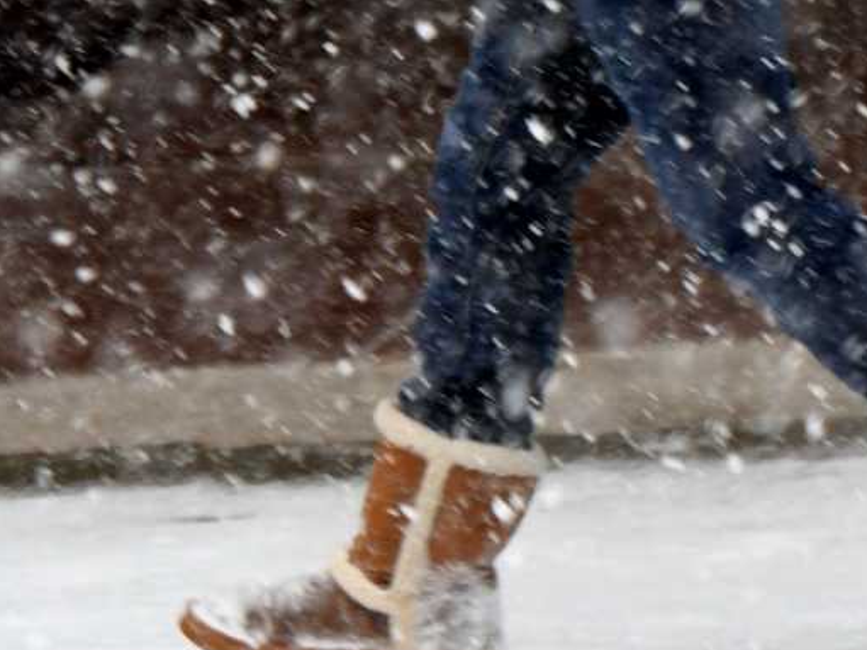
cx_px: 970
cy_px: -500
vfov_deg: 1.8
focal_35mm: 838
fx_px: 20982
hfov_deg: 2.4
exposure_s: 1/250
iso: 800
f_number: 4.5
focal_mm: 145
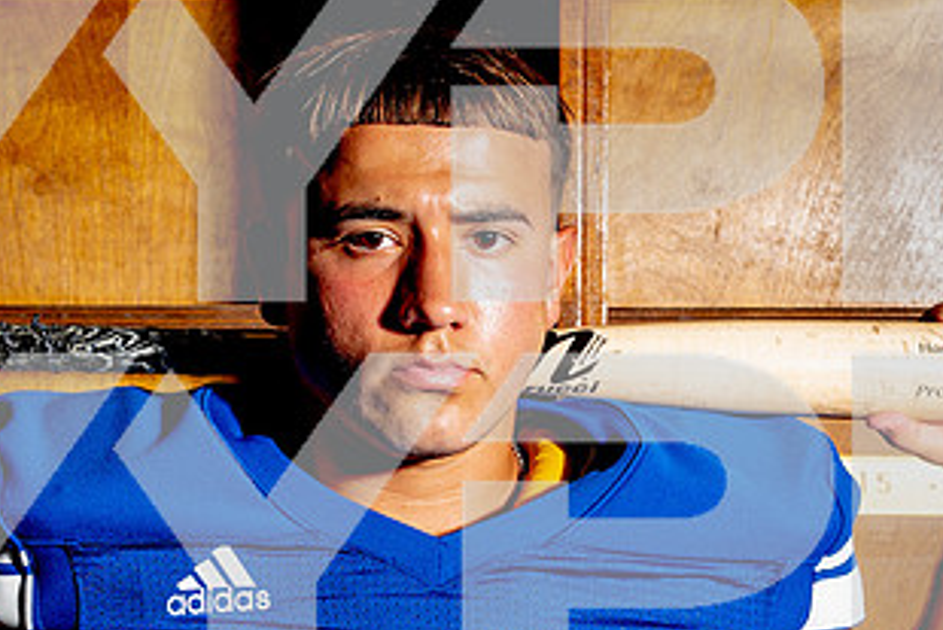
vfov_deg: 13.4
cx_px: 399
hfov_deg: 20.0
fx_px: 2673
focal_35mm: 102
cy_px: 527
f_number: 8
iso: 100
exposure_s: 1/125
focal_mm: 51
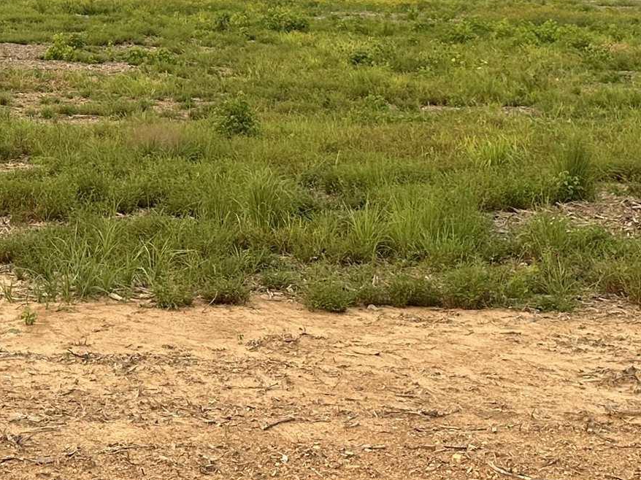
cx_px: -72
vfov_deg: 16.0
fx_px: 1555
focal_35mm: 84
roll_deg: -1.0
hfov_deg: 22.0
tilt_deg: +7.8
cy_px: -257
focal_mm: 6.86
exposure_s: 1/141
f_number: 1.78
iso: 64
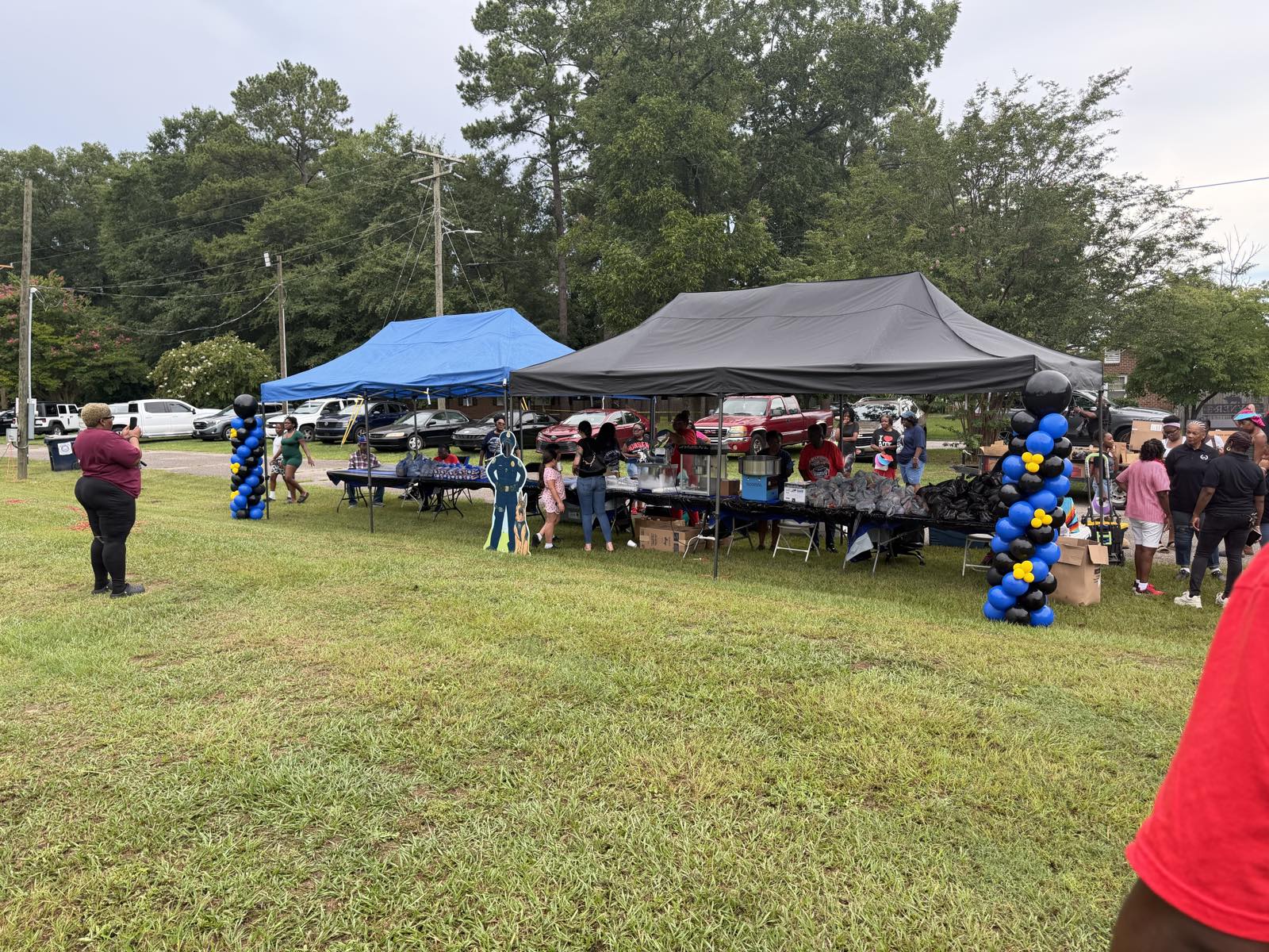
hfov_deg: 71.6
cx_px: 634
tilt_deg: -4.5
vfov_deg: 56.8
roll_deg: -0.6
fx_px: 880
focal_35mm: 24
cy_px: 476
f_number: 1.78
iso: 100
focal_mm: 6.76
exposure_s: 1/416
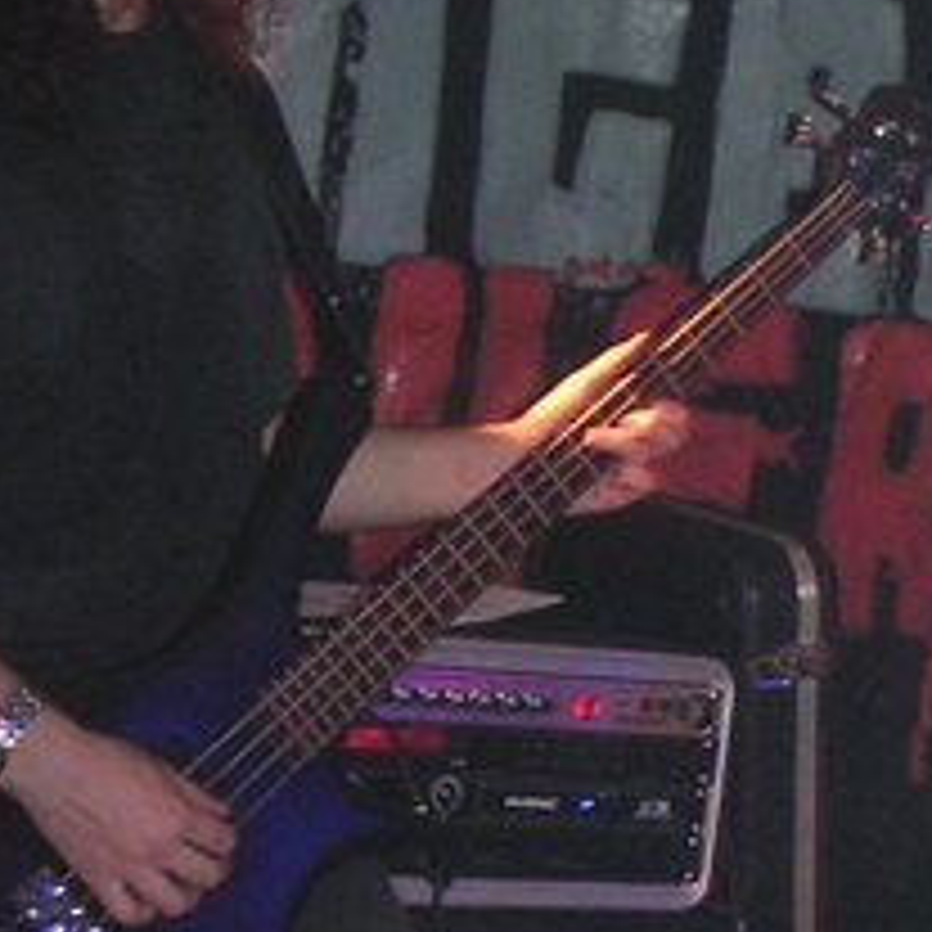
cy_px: 414
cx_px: 1747
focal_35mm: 130
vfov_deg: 13.4
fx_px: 3960
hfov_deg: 12.2
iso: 160
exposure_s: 1/45
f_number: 2.8
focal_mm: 6
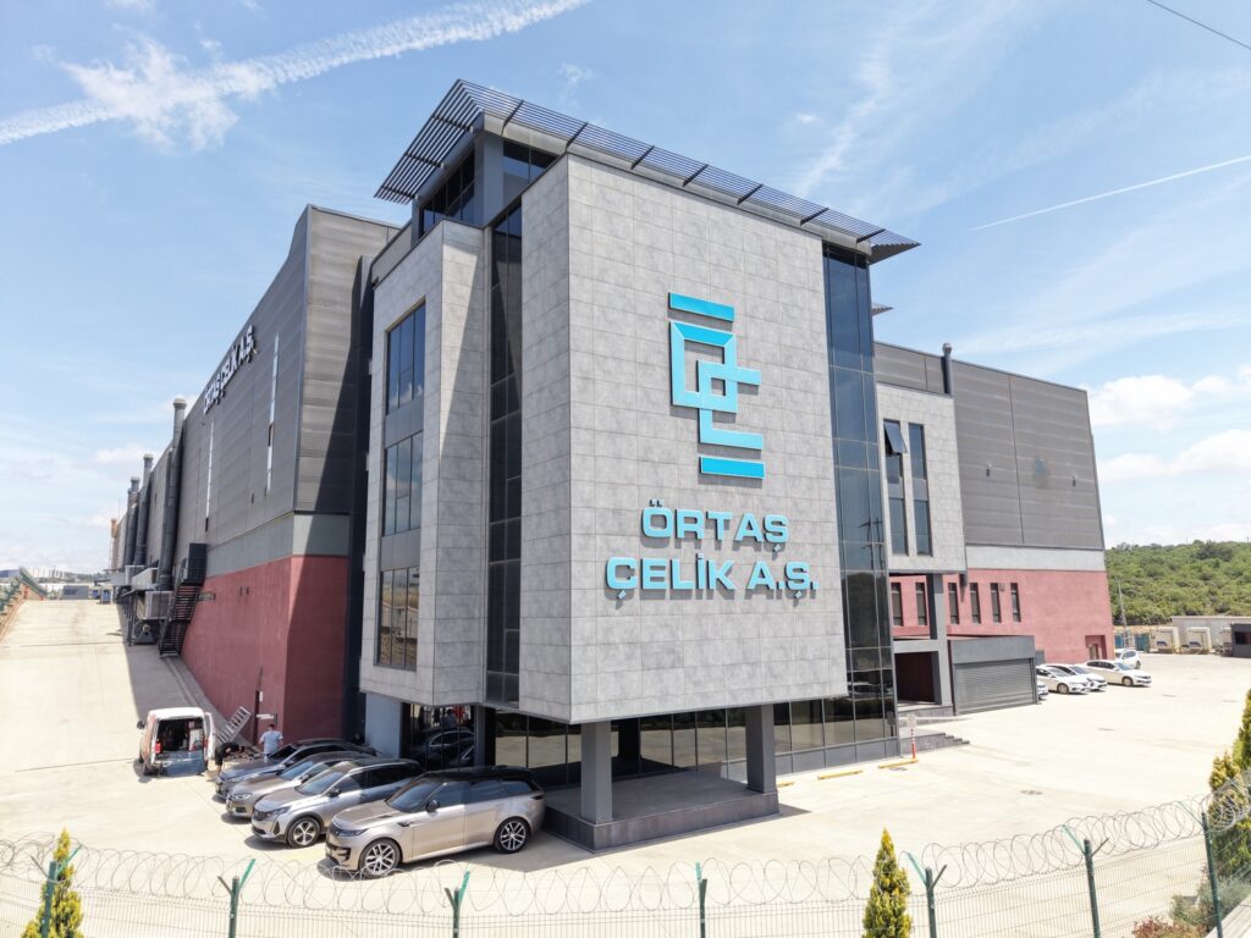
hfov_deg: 71.6
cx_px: 626
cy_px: 469
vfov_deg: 56.8
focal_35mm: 24
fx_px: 867
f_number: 1.8
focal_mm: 8.67
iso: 200
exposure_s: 1/250
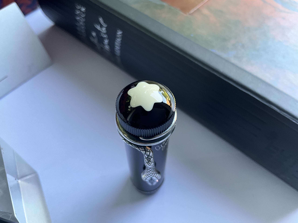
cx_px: 149
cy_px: 112
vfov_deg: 48.2
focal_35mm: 29
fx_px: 250
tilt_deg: -58.4
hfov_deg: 61.7
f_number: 1.8
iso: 64
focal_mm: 3
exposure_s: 1/93
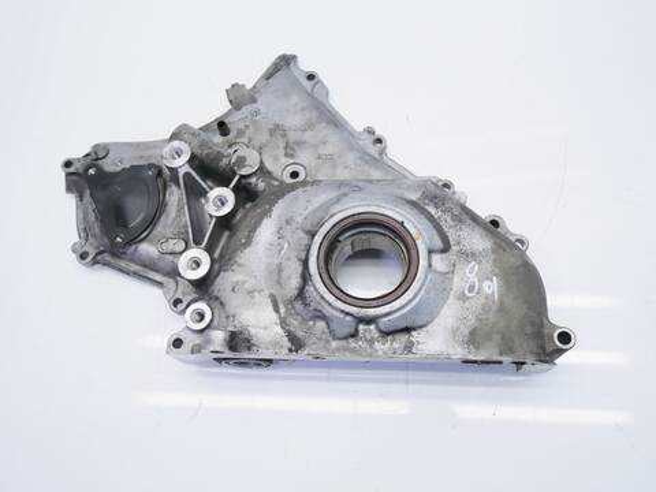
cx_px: 328
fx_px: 569
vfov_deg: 46.8
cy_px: 246
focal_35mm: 30
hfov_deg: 60.0
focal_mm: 15
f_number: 3.7
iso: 200
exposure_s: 1/100
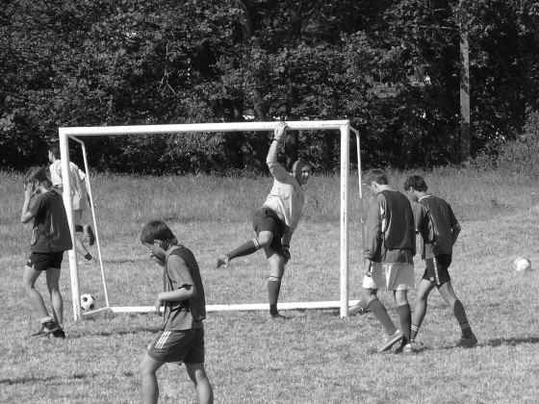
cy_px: 202
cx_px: 270
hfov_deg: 5.5
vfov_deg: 4.1
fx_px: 5637
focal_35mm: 362
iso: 100
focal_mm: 43
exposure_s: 1/500
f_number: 5.6
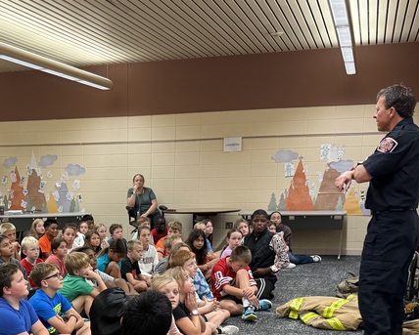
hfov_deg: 32.8
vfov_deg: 25.7
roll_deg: +0.9
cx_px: 95
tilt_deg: -13.0
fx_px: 695
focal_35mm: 56
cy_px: 343
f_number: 1.78
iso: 200
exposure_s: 1/60
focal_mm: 6.76
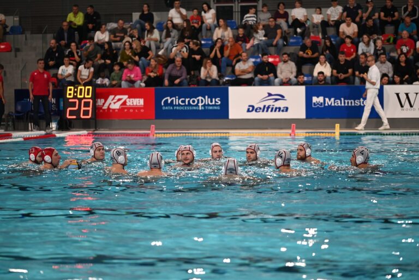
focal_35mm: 105
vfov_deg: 13.1
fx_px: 1223
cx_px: 210
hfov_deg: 19.4
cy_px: 140
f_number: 2.8
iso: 500
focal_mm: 105
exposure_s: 1/250
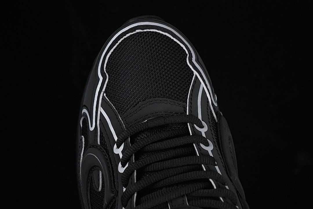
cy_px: 104
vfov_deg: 18.2
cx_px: 156
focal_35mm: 75
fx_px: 652
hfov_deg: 27.0
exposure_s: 1/60
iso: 160
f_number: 6.3
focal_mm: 50
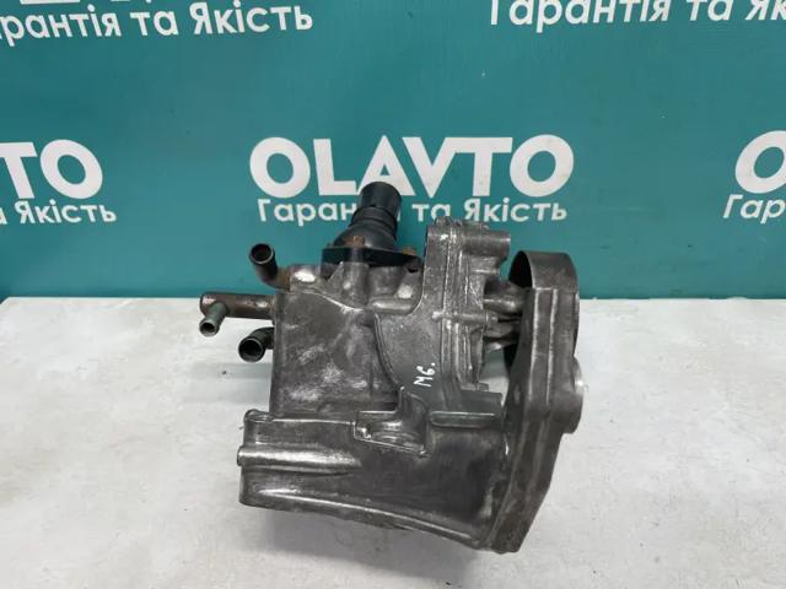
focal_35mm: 26
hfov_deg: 67.3
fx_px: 590
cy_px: 294
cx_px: 393
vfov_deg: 53.1
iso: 100
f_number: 1.6
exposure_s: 1/100
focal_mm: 4.2
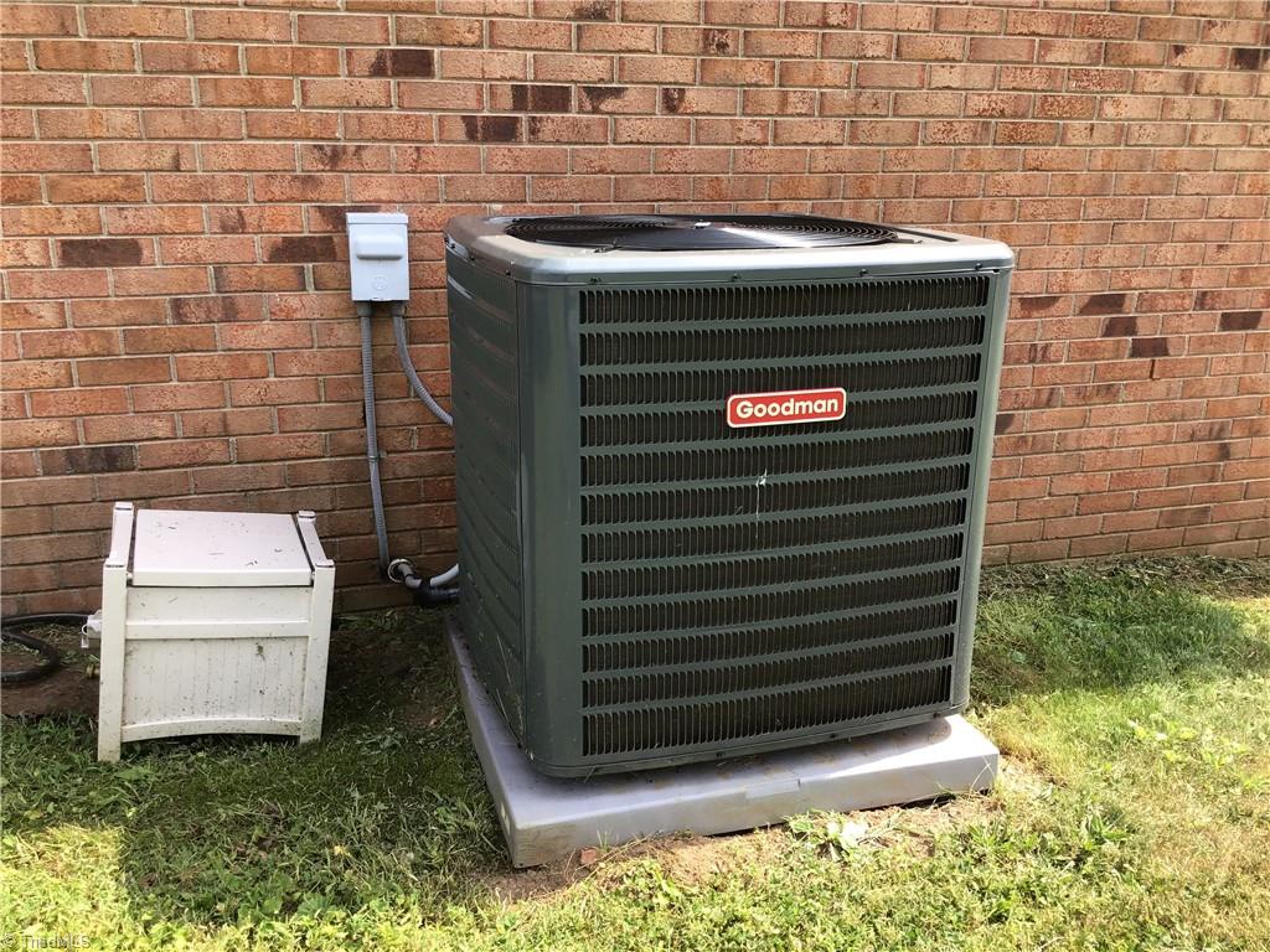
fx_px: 1137
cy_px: 476
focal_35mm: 31
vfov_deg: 45.4
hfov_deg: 58.4
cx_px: 635
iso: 25
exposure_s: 1/232
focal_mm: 3.3
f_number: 2.4
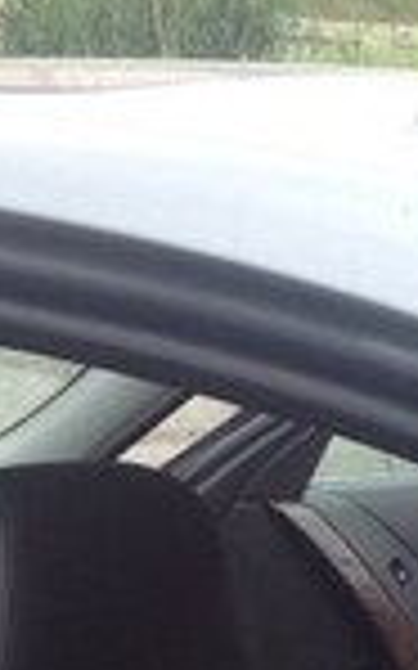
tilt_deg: -20.9
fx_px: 2992
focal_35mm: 164
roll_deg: -3.0
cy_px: 1090
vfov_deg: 12.0
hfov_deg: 8.0
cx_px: 171
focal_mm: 4.28
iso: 50
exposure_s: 1/373
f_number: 2.4
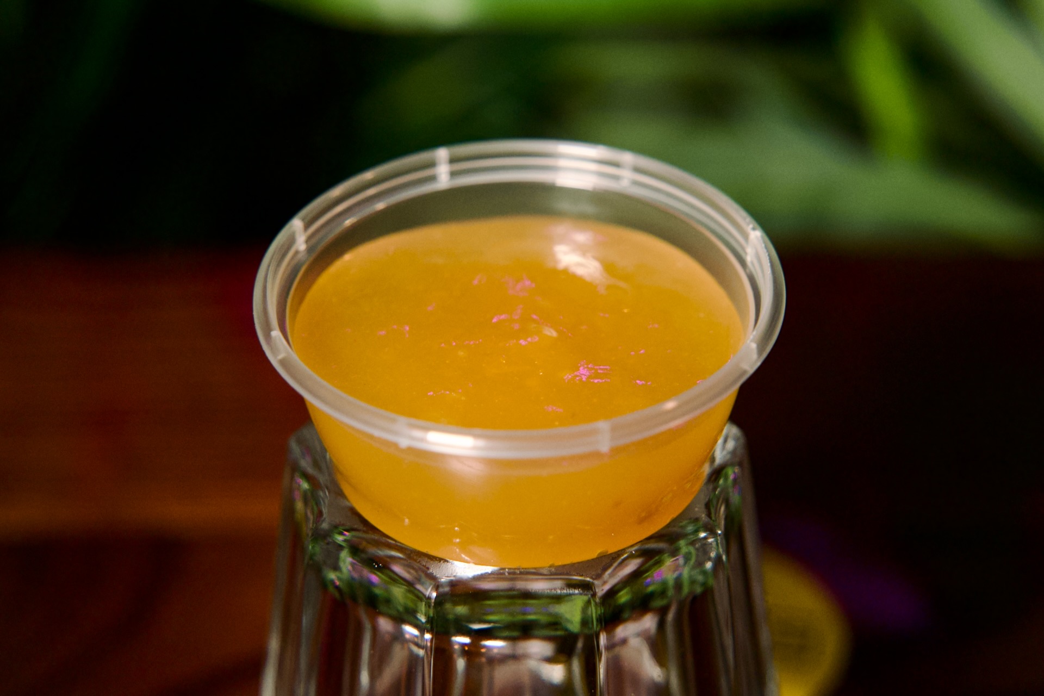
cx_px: 522
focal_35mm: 117
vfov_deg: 11.7
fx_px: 3393
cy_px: 348
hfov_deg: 17.5
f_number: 5
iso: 2000
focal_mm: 117
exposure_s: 1/250
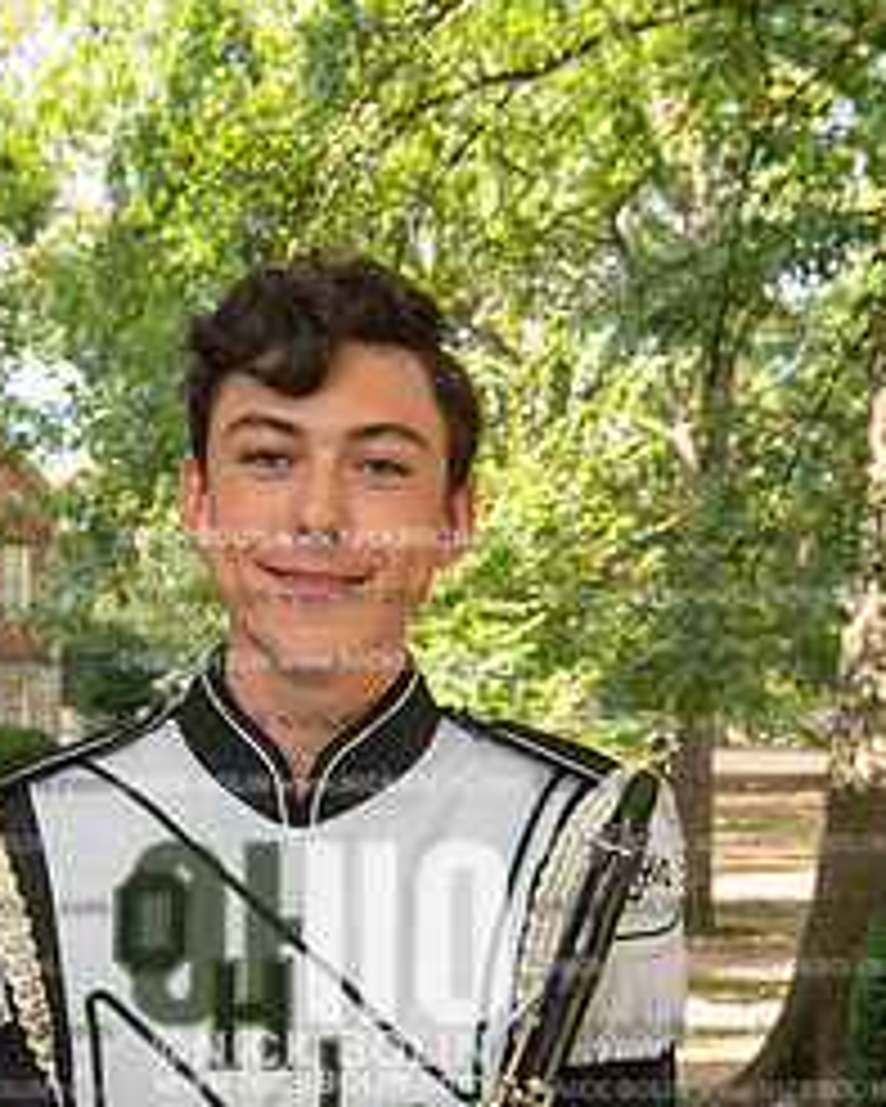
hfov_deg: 21.2
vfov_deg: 25.7
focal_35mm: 72
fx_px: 2359
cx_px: 319
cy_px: 968
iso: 500
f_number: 8
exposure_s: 1/100
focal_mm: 42
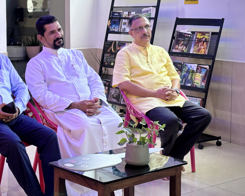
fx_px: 500
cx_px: 79
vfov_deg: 22.1
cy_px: 74
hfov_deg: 27.3
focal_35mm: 69
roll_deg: -0.4
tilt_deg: -4.6
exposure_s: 1/50
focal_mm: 5.96
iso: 80
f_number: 1.6
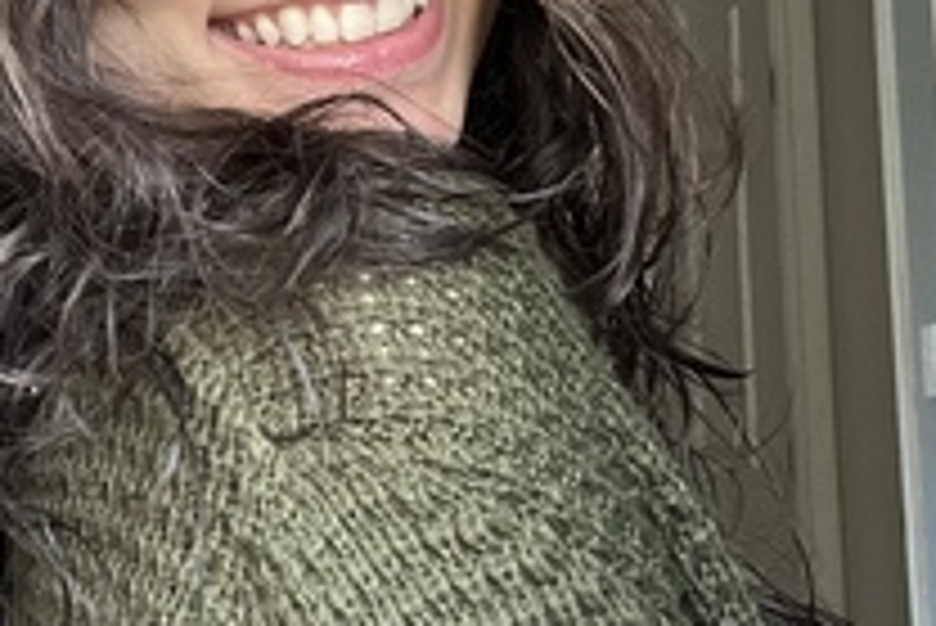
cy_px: 135
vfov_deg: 18.1
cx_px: 232
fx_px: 1951
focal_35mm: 75
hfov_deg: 26.6
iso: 100
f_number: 2.2
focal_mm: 2.71
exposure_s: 1/60
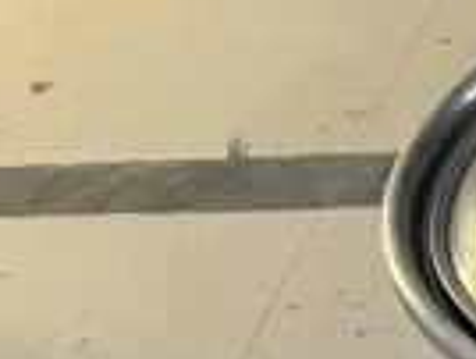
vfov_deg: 11.4
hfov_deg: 12.9
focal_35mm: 124
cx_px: 1076
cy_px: 565
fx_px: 1708
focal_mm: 5.7
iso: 320
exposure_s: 1/50
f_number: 1.5
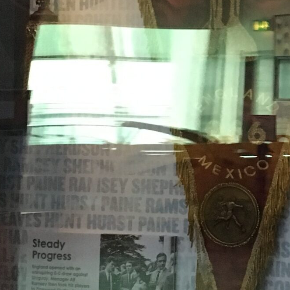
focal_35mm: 99
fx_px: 938
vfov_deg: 17.4
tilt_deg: +3.3
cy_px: 44
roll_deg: +0.9
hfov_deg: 16.6
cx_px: 372
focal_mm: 4.15
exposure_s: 1/17
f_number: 2.2
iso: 320
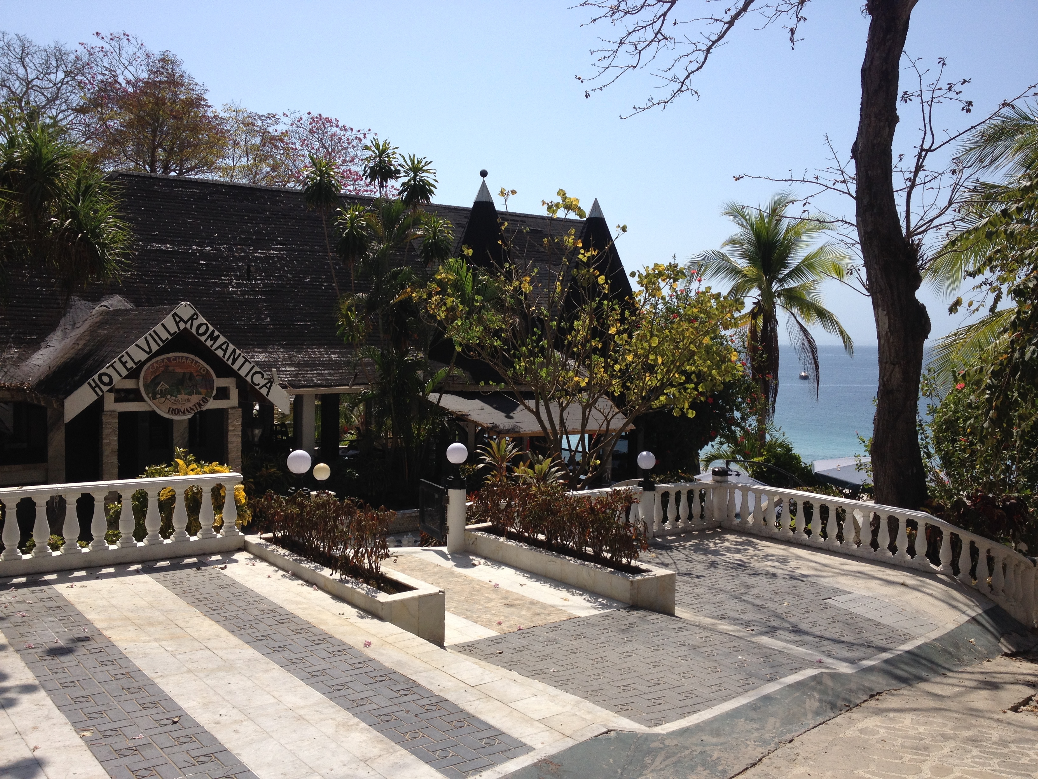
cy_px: 390
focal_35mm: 35
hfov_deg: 52.6
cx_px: 519
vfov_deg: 40.7
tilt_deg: -5.3
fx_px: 1050
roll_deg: -0.9
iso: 50
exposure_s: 1/2513
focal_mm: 4.28
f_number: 2.4
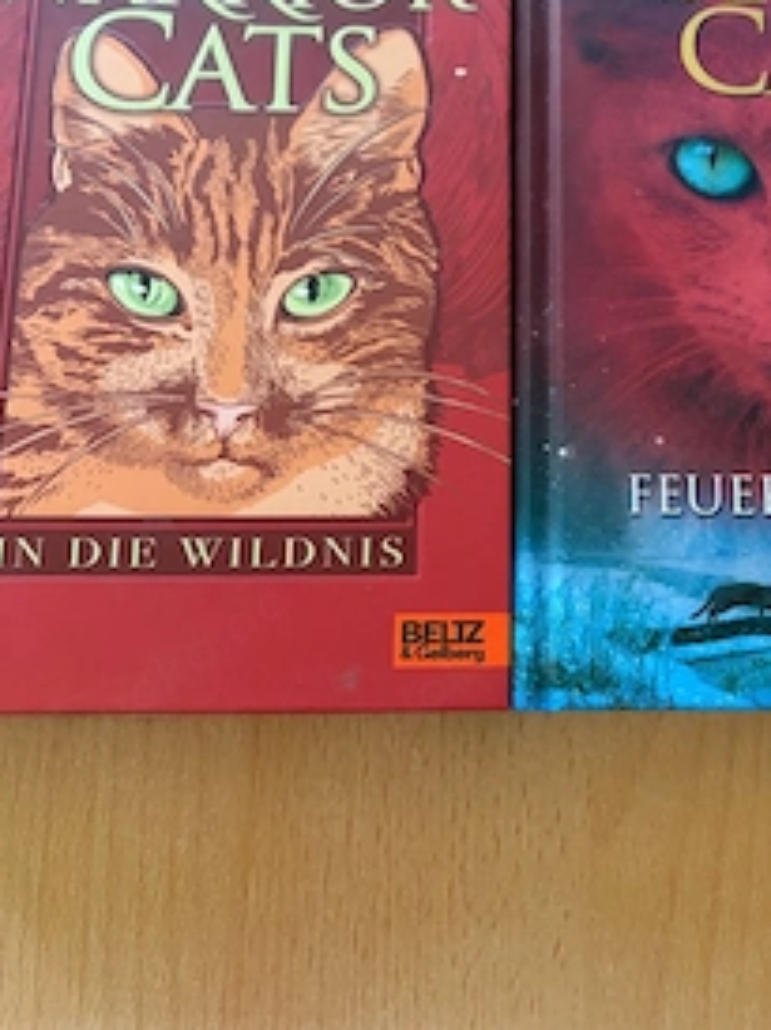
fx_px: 1130
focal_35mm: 38
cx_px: 545
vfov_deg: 48.7
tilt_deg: -76.6
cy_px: 417
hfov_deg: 37.0
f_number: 1.6
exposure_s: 1/40
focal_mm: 5.96
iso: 640
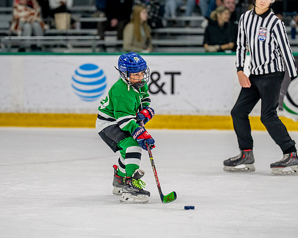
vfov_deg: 6.9
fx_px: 1984
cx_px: 111
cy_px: 115
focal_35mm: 225
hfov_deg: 8.6
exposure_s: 1/1250
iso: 1000
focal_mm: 158
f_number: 2.8
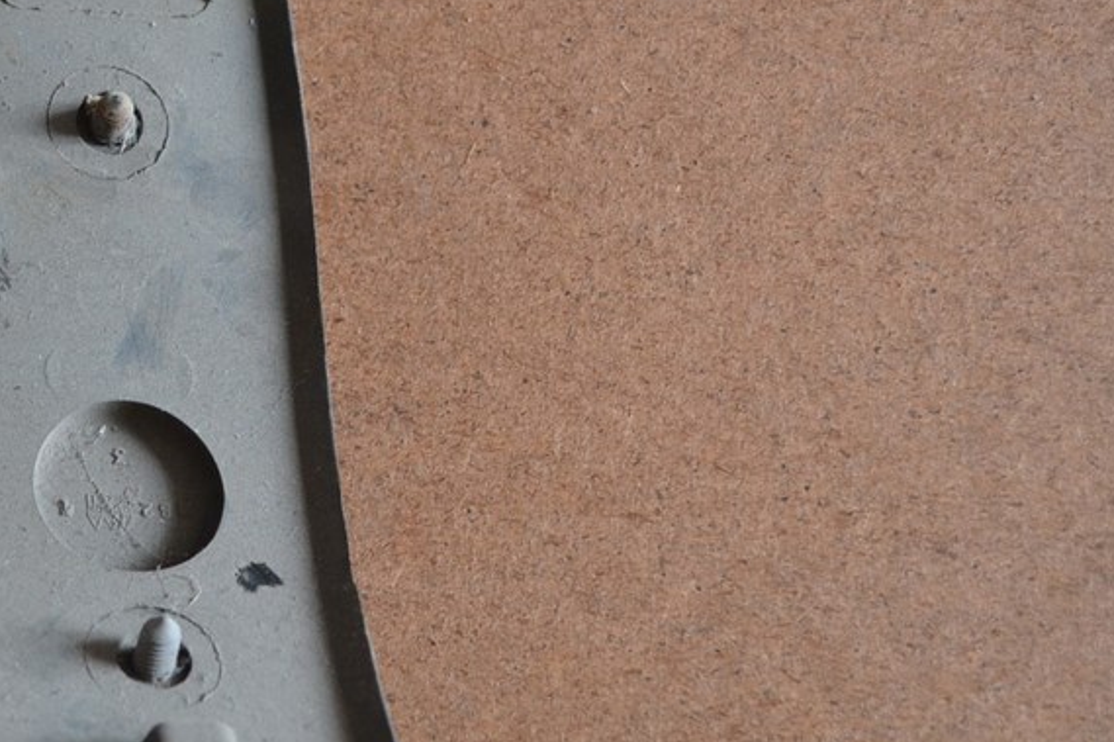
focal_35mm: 79
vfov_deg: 17.3
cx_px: 29
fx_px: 2444
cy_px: 307
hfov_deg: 24.6
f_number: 4.2
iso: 900
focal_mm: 26
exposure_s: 1/15
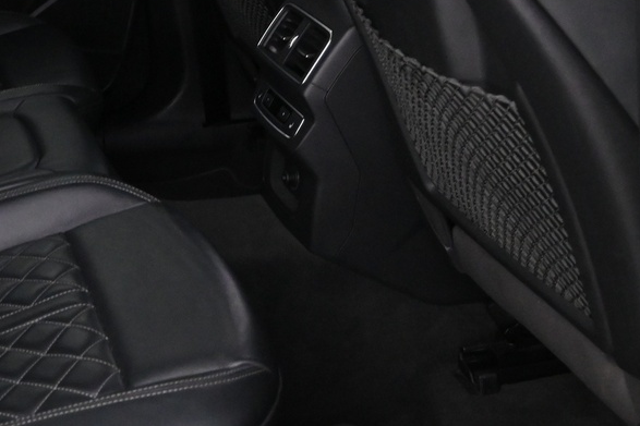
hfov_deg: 27.8
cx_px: 81
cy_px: 32
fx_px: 1251
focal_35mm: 70
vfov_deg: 19.0
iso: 2800
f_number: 3.5
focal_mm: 17
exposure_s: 1/25
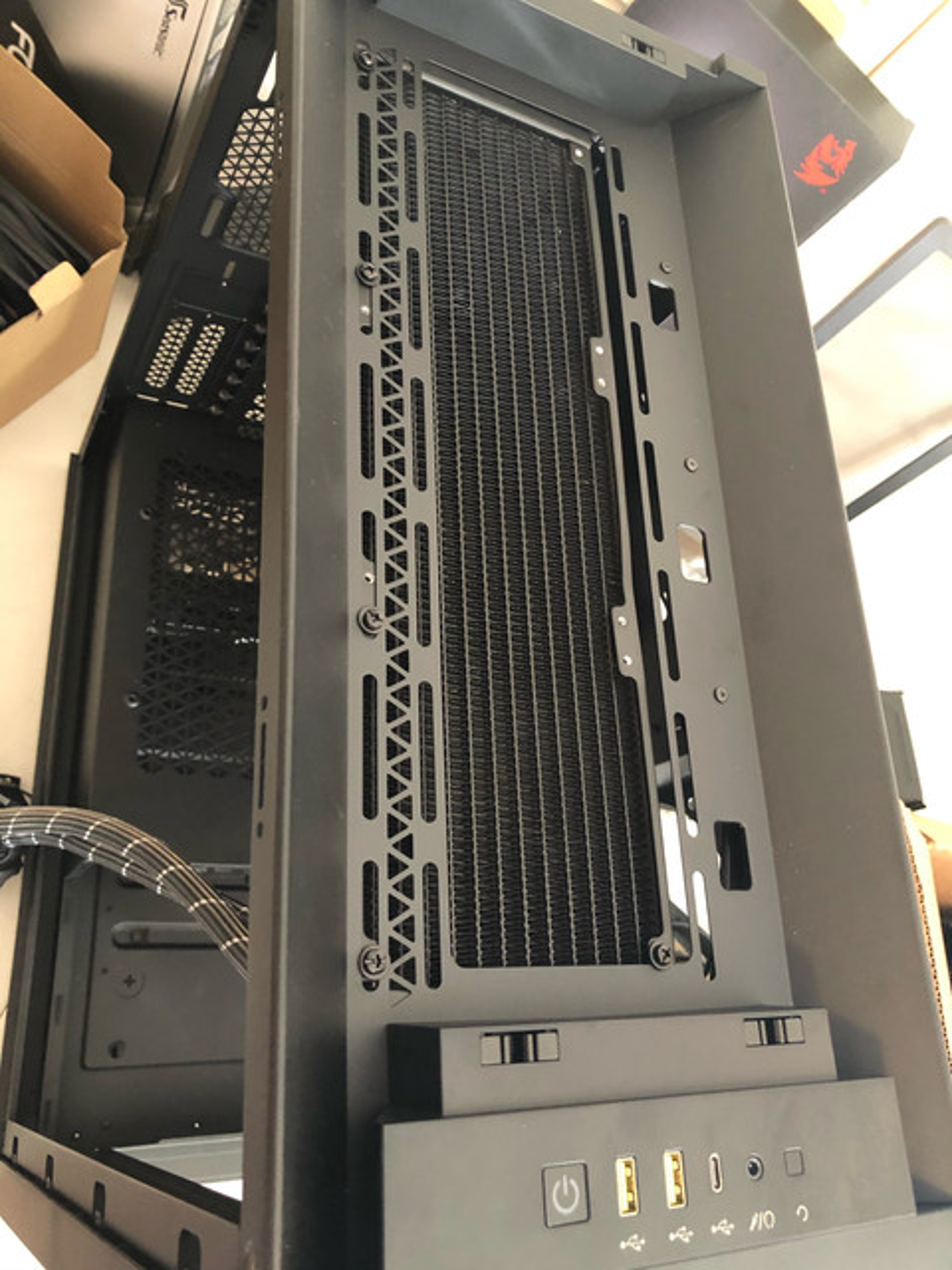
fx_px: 1027
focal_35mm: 28
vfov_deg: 63.4
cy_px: 635
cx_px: 476
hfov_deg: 49.7
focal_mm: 3.99
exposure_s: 1/5
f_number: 1.8
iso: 100
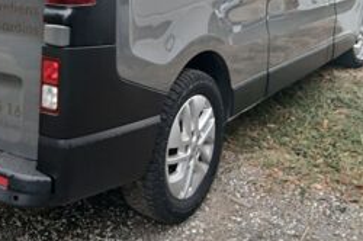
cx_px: 96
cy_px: 4
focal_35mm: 52
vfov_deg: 24.8
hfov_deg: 37.4
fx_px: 524
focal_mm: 3.98
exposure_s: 1/50
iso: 50
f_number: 1.8
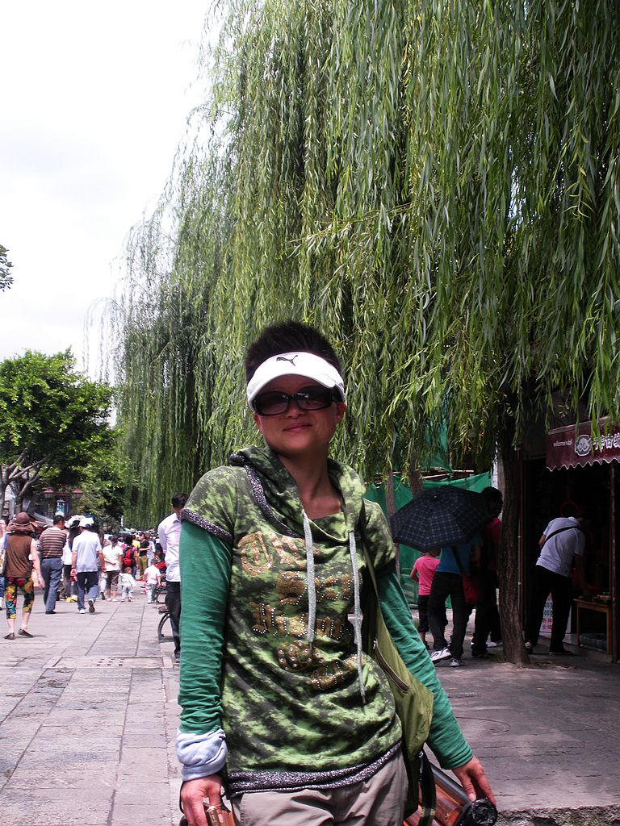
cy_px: 413
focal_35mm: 52
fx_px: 1242
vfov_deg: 36.8
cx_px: 310
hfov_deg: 28.0
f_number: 4.4
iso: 64
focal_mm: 9.1
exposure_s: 1/165
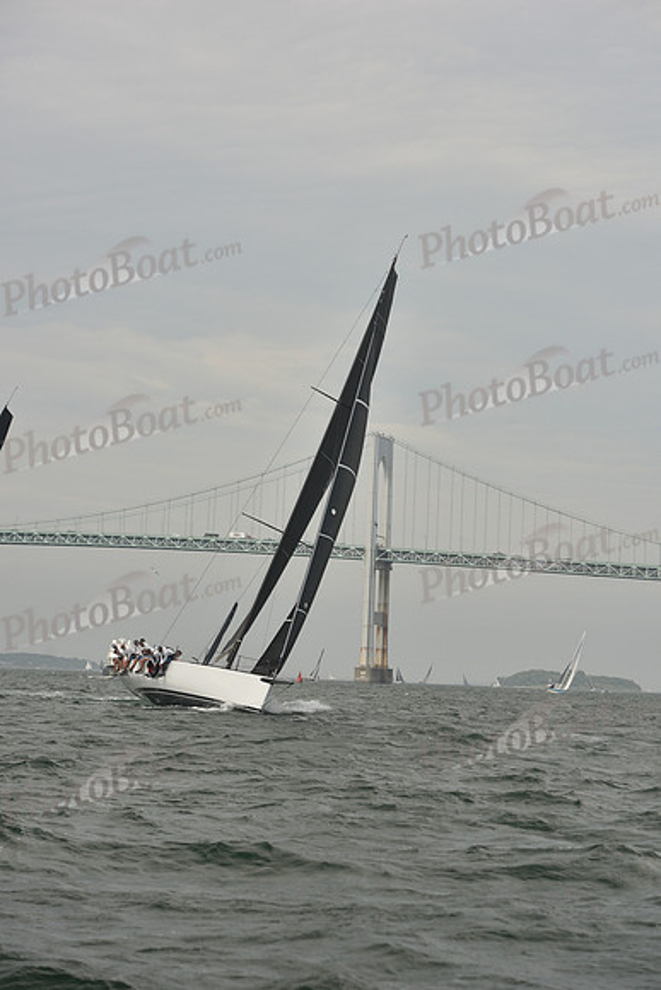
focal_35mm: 86
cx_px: 330
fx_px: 2367
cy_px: 495
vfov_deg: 23.6
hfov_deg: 15.9
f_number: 5.6
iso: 250
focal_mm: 86
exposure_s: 1/640
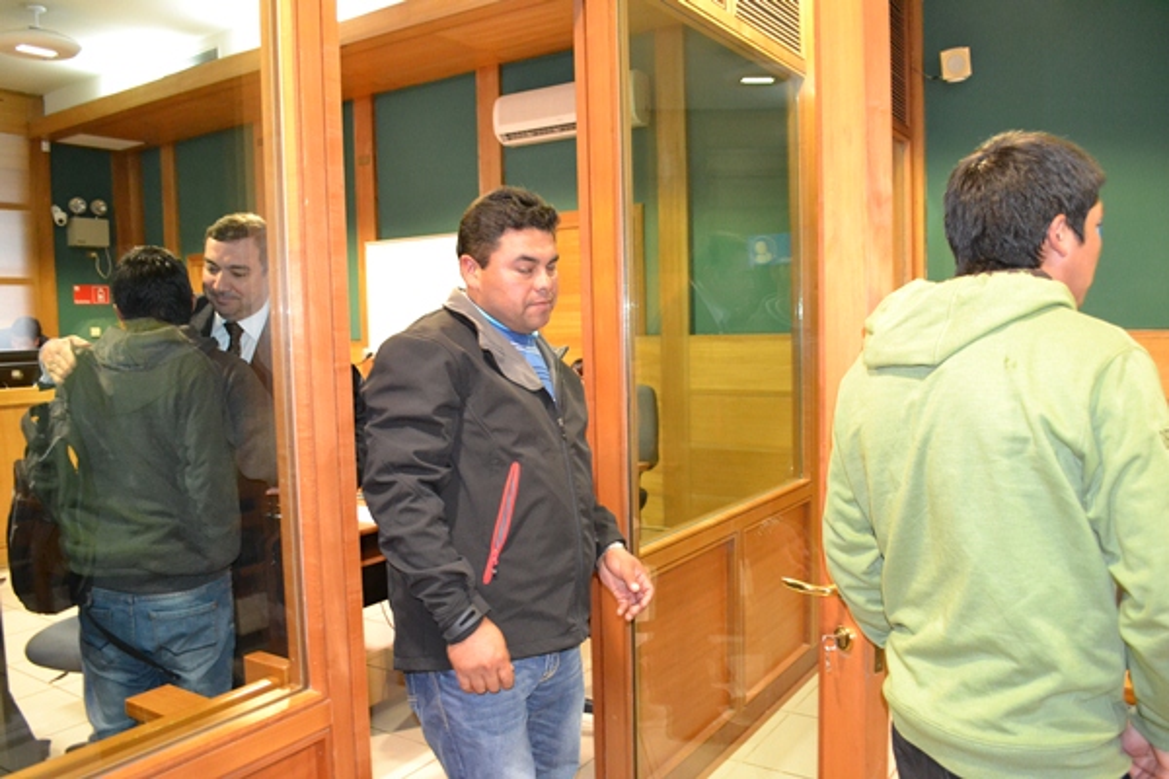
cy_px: 390
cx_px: 584
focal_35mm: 27
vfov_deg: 47.9
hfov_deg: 67.4
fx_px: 877
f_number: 3.5
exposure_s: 1/60
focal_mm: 18
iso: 2800
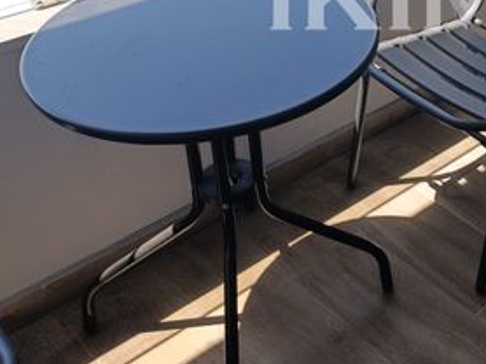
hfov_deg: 33.3
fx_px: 743
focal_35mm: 53
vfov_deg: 25.9
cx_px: 483
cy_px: -9
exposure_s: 1/219
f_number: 1.6
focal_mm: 6.14
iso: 50
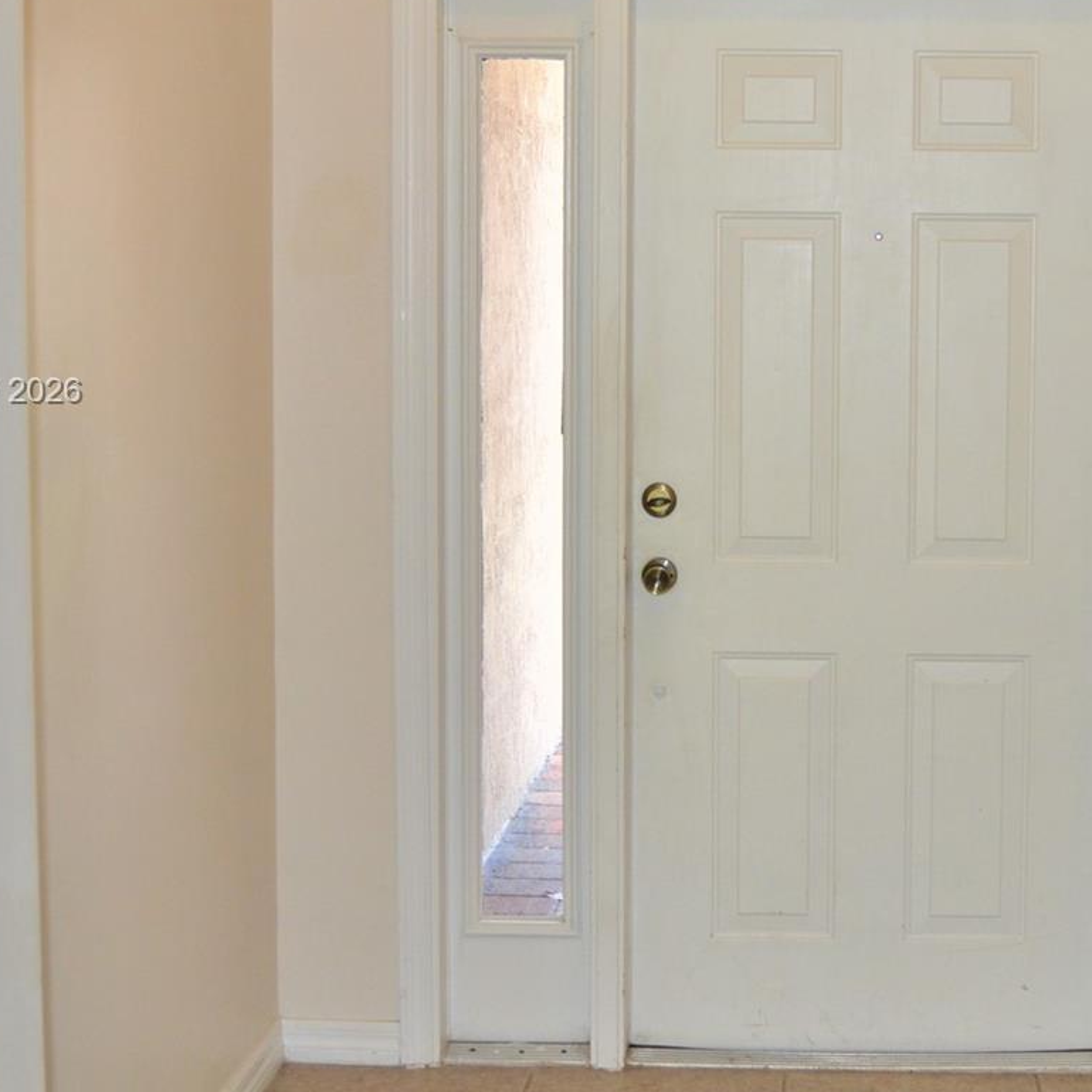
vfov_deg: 28.1
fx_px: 2173
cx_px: 774
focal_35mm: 61
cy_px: 394
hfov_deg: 27.9
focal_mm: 23
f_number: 4
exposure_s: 1/80
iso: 400
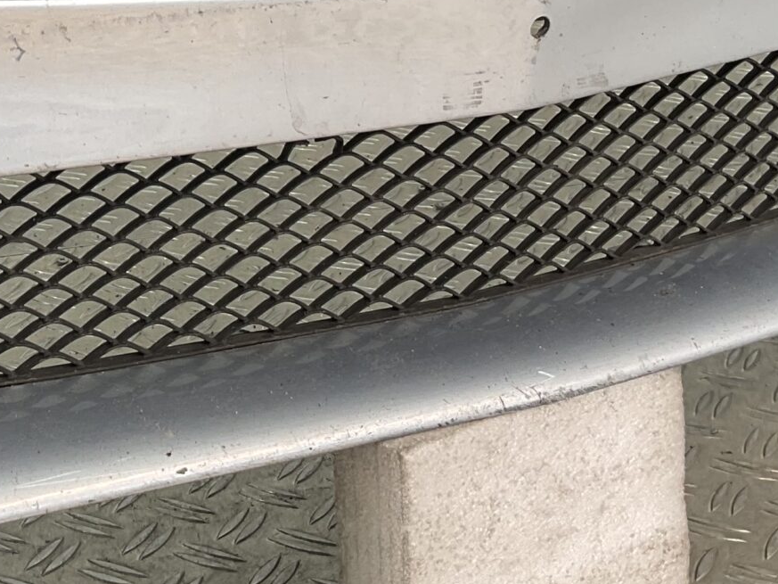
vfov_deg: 16.6
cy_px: -125
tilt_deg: -9.8
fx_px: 1911
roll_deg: +1.4
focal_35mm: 85
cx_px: 74
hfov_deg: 22.4
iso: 16
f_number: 1.8
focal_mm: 3
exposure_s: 1/120
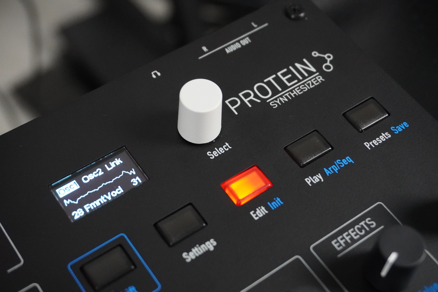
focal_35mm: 56
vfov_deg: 24.4
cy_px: 146
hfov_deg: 35.9
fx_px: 675
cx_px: 219
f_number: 5.6
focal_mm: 37
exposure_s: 1/60
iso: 6400
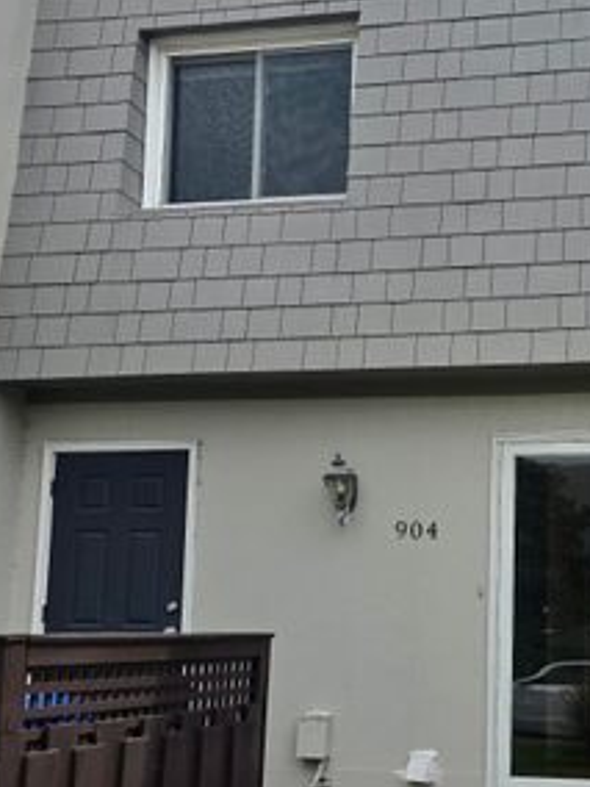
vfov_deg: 35.5
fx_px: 1227
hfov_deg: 26.2
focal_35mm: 54
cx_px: 524
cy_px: 431
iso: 12
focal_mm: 6.3
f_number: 1.7
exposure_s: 1/792
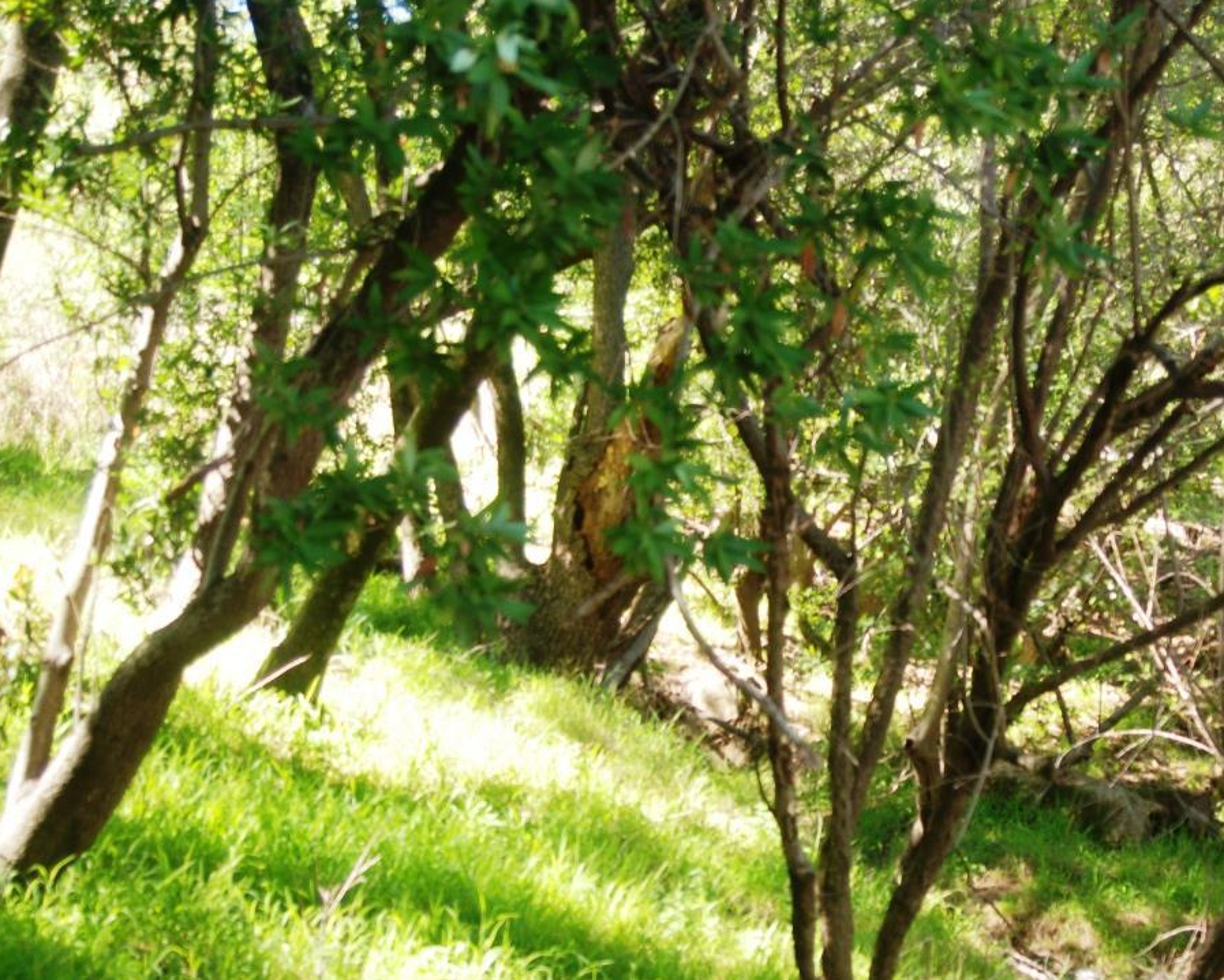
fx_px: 2391
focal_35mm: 66
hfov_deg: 28.2
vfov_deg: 23.0
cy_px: 657
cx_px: 939
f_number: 3.5
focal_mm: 28
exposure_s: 1/40
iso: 125
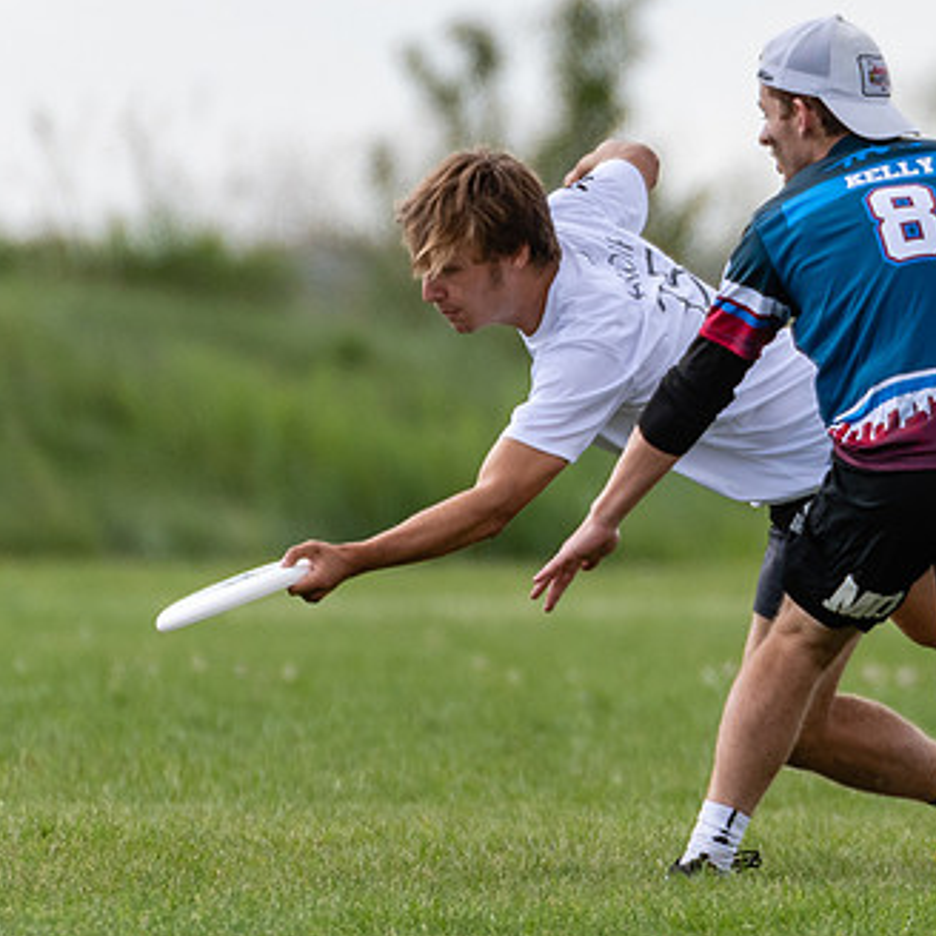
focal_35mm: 1556
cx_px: 889
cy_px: 262
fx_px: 47601
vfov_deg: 1.1
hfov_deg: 1.1
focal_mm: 400
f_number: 4
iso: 250
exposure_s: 1/1250
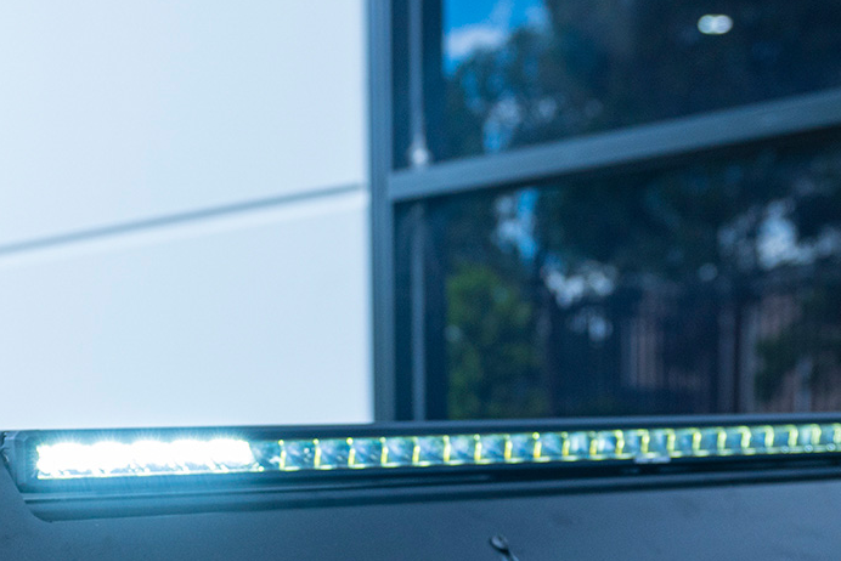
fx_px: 1823
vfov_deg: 16.7
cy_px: 684
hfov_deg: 25.3
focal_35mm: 78
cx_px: 117
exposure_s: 1/160
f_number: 4
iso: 250
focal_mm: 30
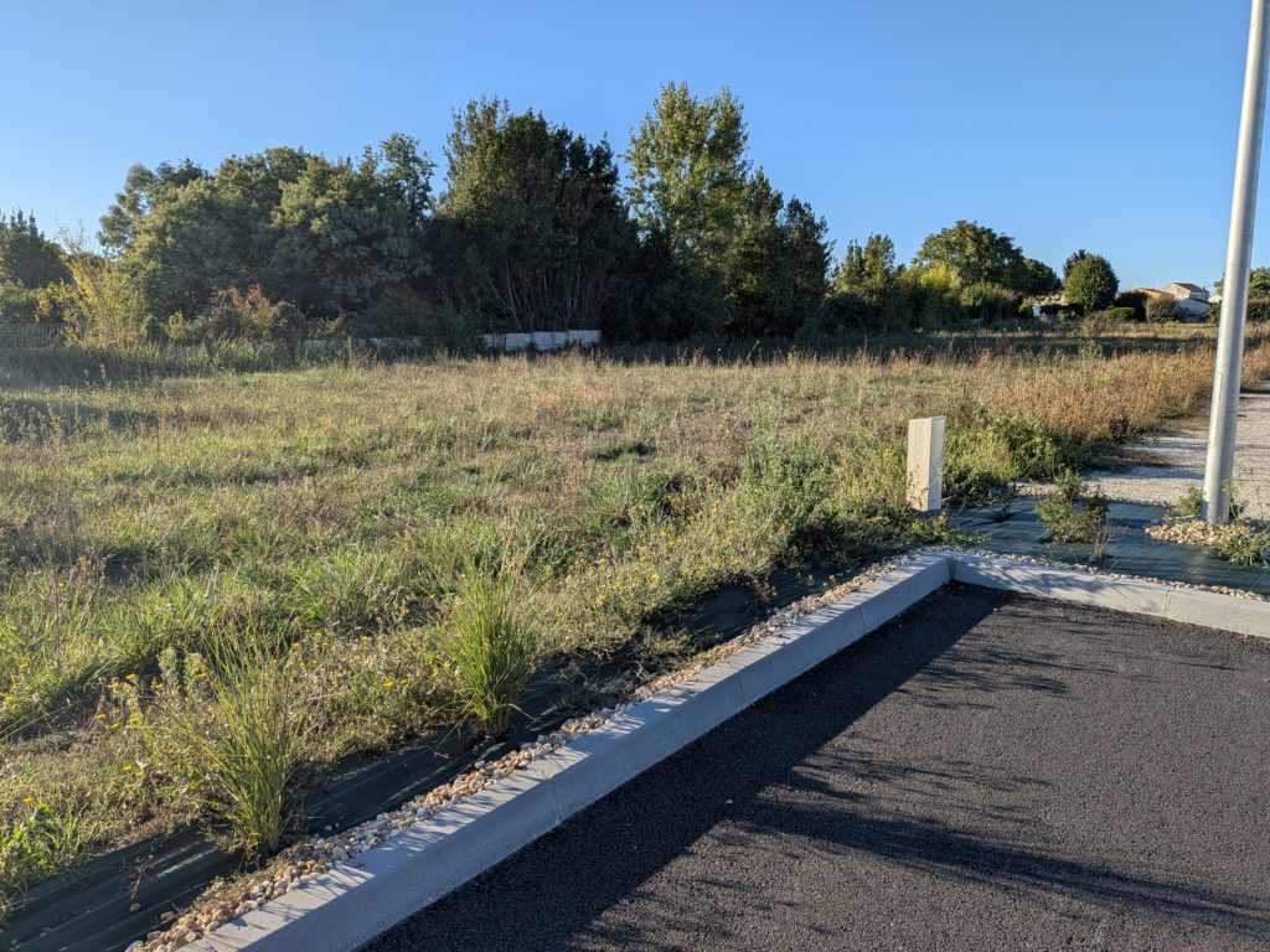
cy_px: 476
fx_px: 881
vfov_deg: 56.8
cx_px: 635
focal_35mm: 24
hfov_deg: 71.6
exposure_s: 1/1010
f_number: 1.7
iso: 26
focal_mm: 4.53
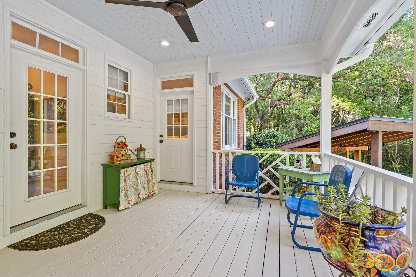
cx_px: 208
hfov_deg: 93.3
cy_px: 138
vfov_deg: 70.4
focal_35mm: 17
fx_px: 196
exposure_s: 1.6
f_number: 9
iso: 100
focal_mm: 17
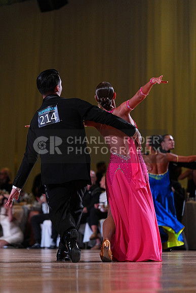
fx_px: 1404
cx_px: 98
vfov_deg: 11.9
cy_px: 146
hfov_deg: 8.0
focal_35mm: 172
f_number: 4
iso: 2500
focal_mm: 172
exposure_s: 1/500
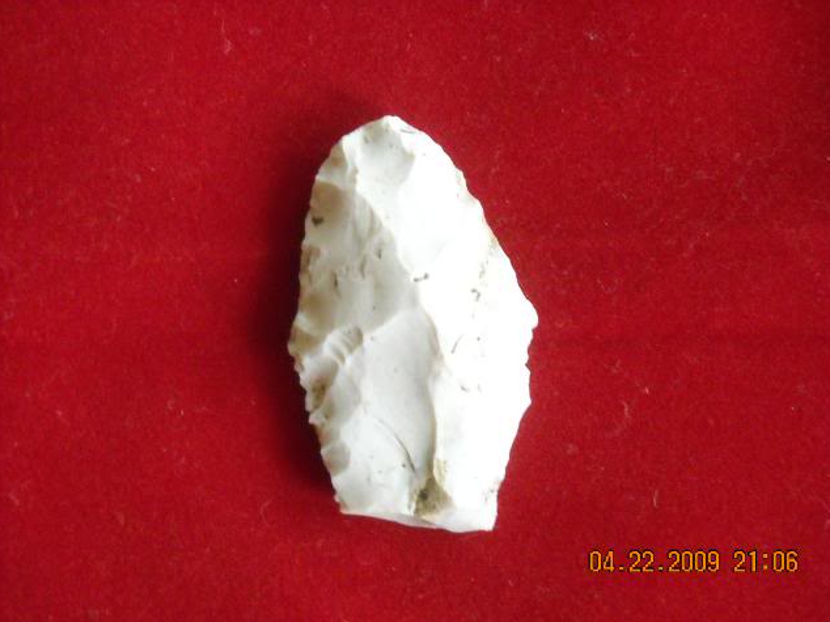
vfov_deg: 14.0
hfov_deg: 18.6
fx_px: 2541
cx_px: 415
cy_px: 313
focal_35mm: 106
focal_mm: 17.1
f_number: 4.7
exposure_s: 1/18
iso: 800
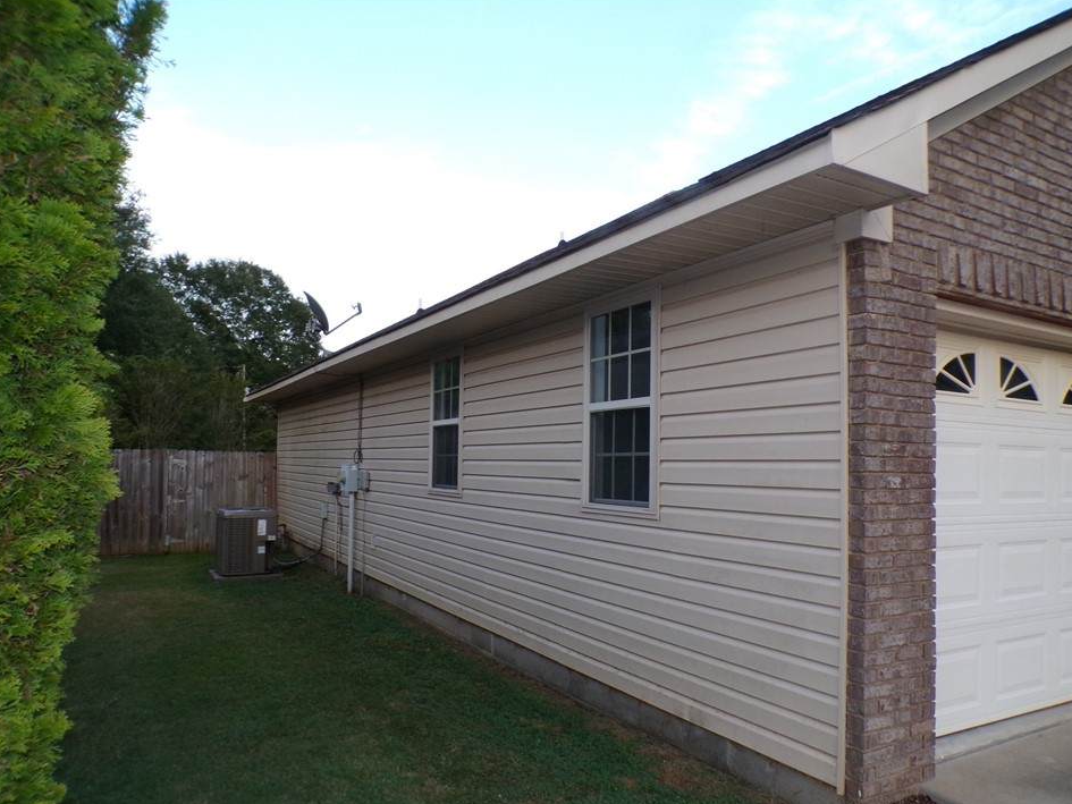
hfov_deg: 67.2
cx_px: 573
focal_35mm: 26
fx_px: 805
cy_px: 428
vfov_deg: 53.0
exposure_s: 1/75
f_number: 4.4
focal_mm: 4.3
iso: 200
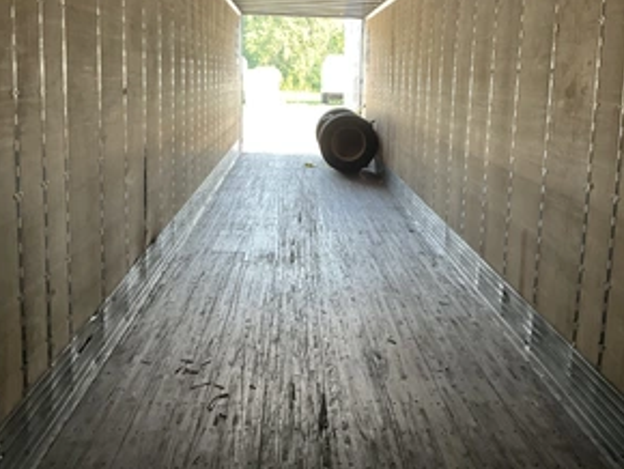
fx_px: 722
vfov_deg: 35.9
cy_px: 189
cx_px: 331
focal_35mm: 40
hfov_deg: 46.7
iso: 80
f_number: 1.8
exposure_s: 1/60
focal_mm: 3
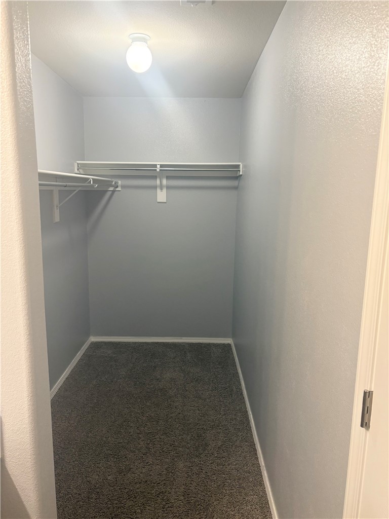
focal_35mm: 26
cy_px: 260
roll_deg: -0.7
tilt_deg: -9.9
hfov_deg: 53.1
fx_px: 390
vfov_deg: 67.3
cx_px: 194
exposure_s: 1/60
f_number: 1.6
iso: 200
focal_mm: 5.96
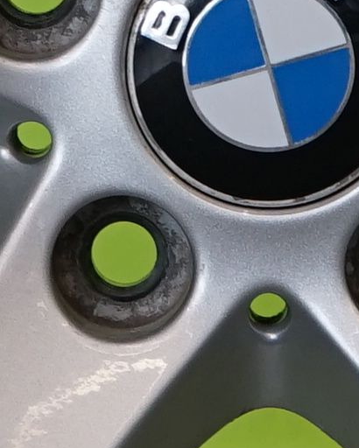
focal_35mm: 341
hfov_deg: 4.5
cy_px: 24
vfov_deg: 5.7
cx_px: 273
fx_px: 4526
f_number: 6.3
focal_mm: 31
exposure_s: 1/40
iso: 400
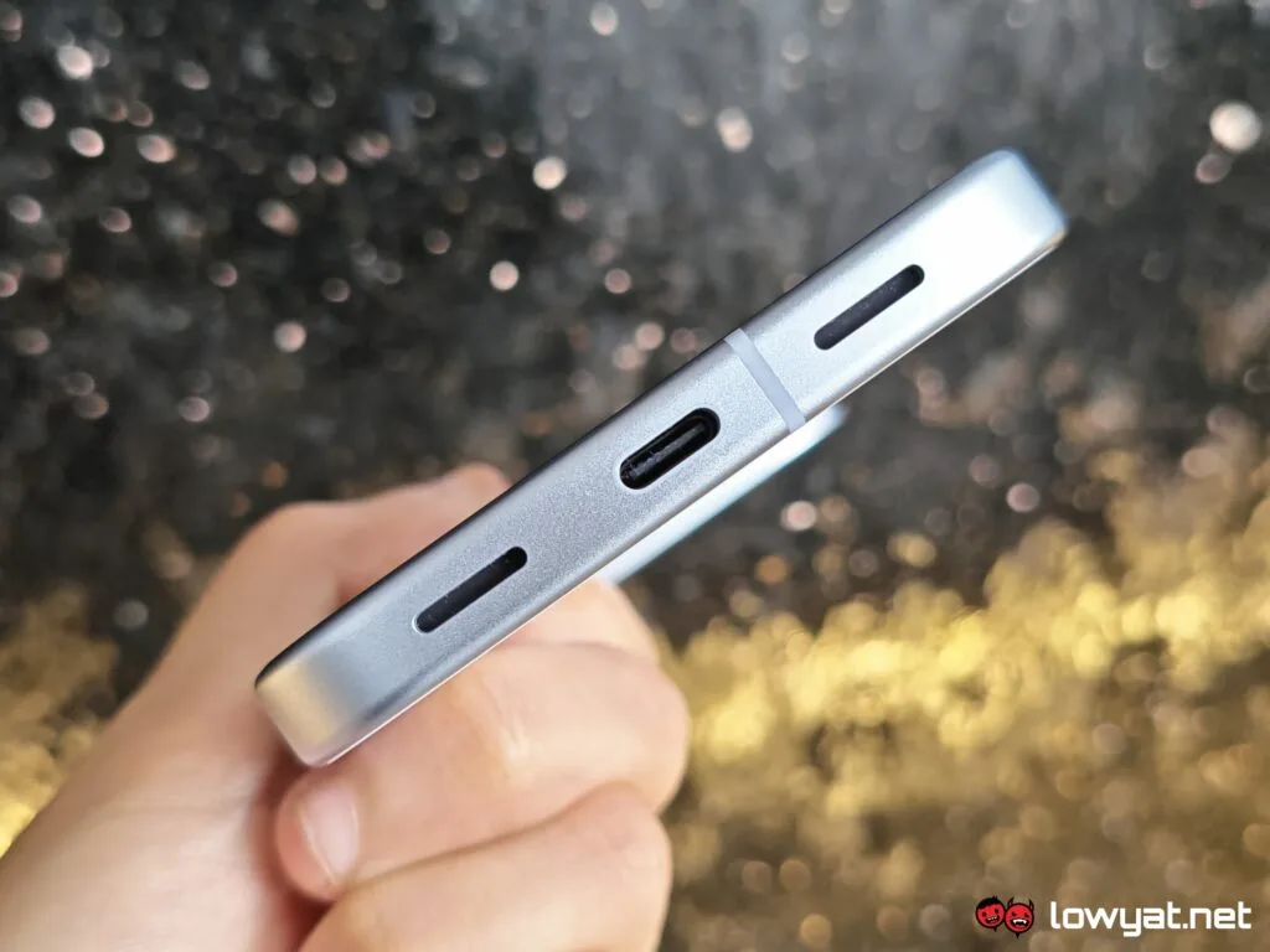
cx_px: 635
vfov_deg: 31.5
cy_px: 476
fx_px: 1688
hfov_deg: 41.2
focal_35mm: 46
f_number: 1.6
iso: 50
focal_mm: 5.4
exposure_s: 1/100
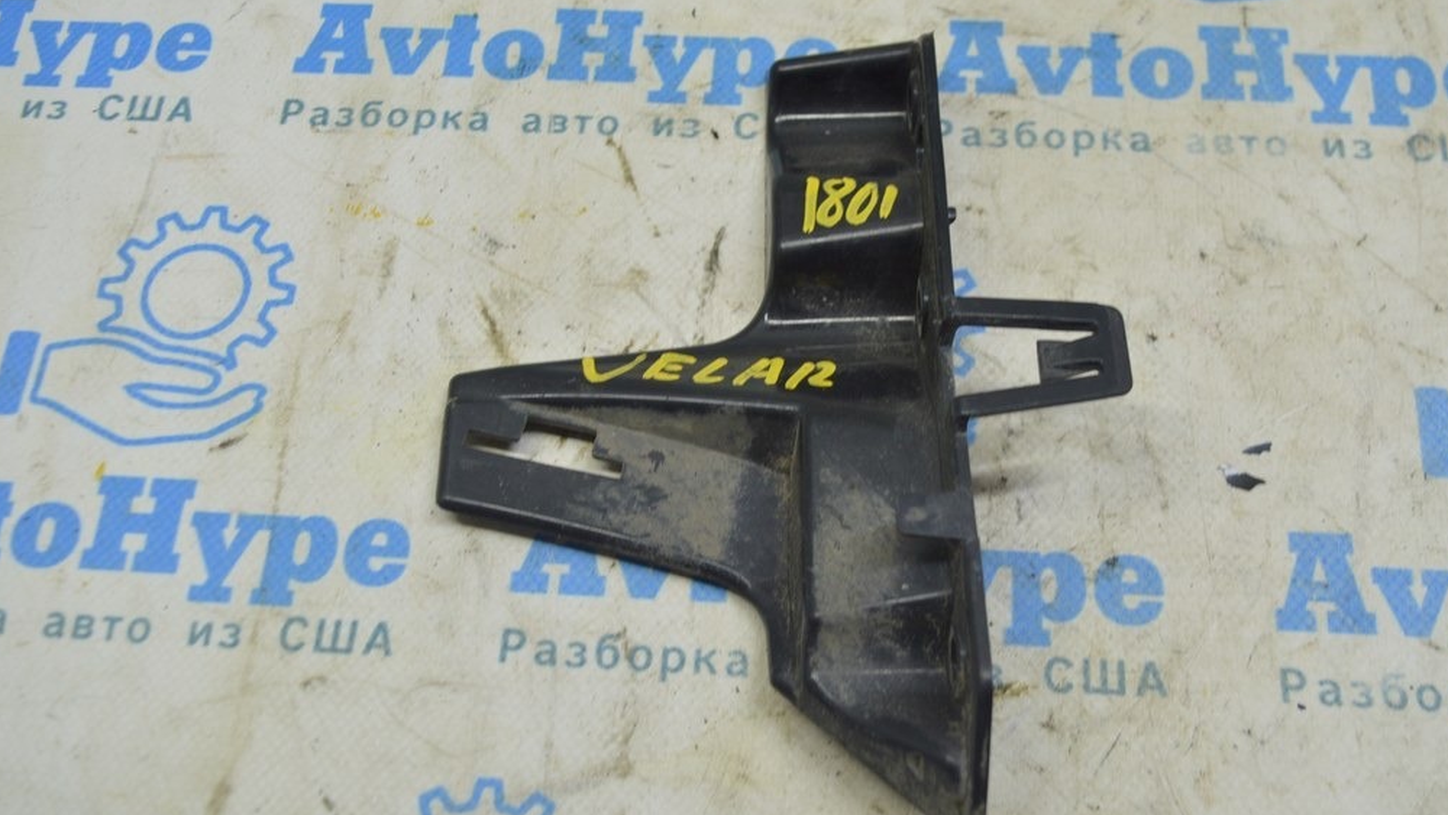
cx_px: 728
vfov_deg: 26.5
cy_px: 386
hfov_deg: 45.5
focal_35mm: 45
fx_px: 1728
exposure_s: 1/40
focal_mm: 28
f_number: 5.6
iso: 400
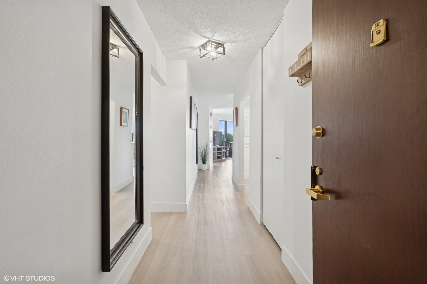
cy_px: 142
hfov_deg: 90.0
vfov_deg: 67.4
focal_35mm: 18
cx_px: 214
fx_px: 213
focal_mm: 18
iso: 320
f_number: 8
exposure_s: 1/10
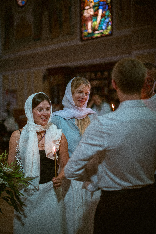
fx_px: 325
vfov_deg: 39.6
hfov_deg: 27.0
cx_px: 78
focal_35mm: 50
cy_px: 117
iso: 640
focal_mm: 50
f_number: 1.4
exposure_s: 1/500
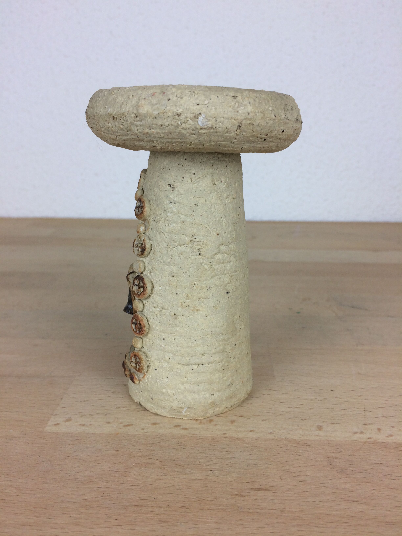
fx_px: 449
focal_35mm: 29
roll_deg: +0.6
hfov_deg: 48.2
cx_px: 201
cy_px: 268
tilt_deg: -17.2
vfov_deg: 61.7
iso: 40
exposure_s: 1/100
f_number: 2.2
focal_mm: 4.15
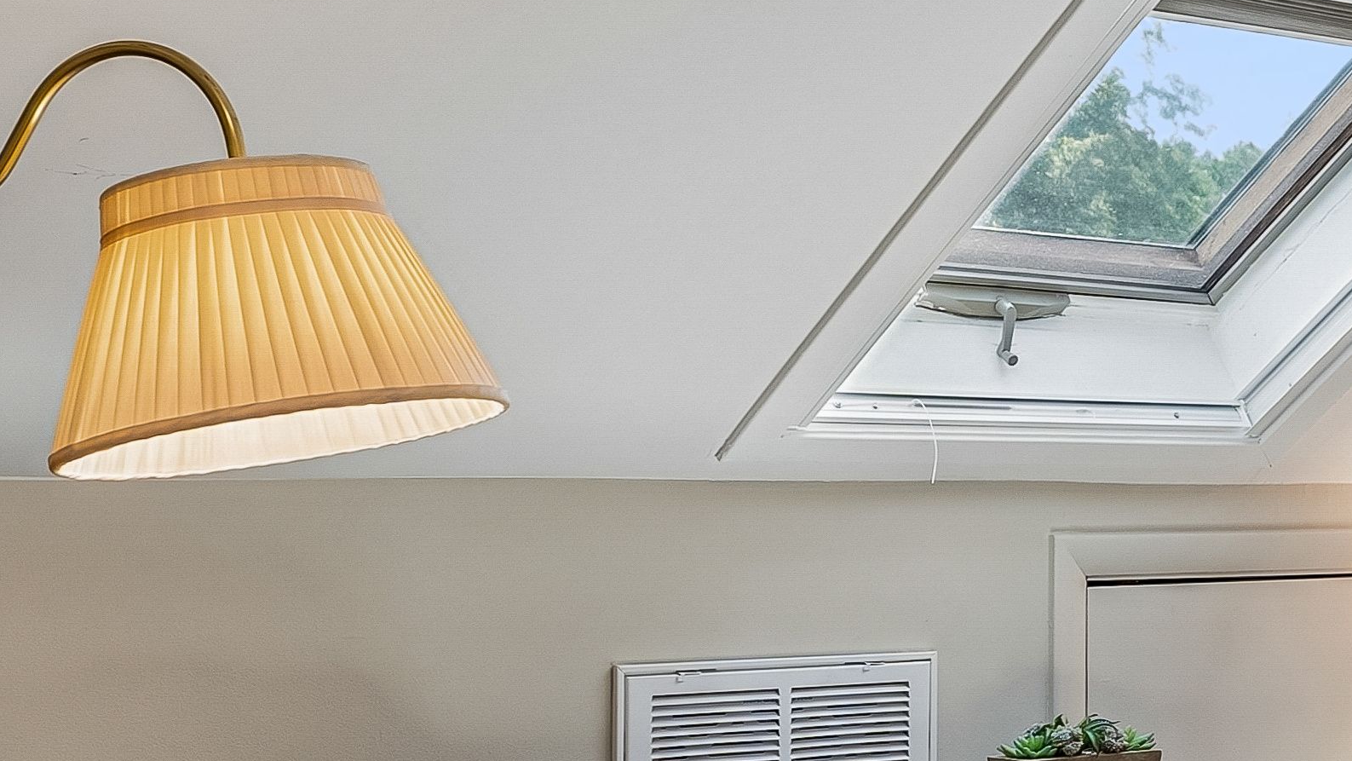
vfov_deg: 16.2
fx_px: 2653
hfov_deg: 24.8
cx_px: 1758
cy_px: 655
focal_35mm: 74
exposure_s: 1/15
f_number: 6.3
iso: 250
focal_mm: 16
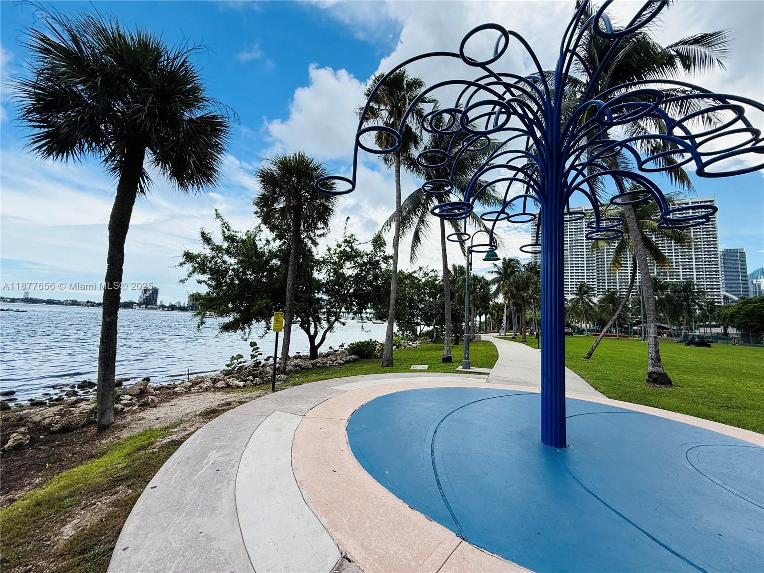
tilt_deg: +6.3
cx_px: 382
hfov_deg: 102.1
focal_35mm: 14
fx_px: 309
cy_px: 286
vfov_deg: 85.7
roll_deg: -2.1
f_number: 2.2
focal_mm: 2.22
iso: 50
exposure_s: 1/1167
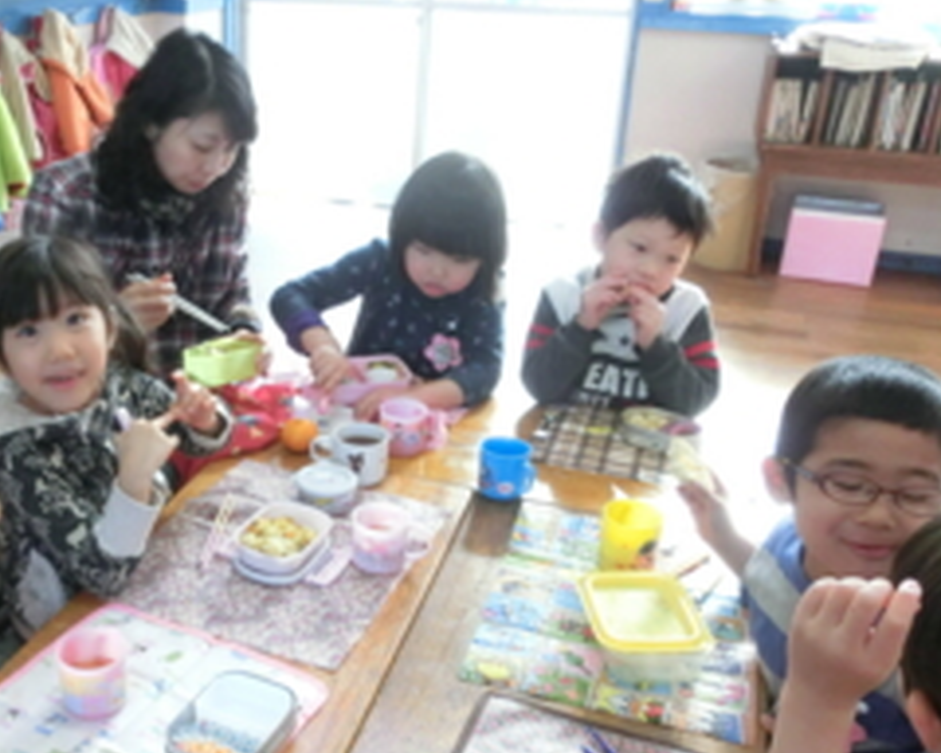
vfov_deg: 38.1
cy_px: 431
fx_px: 1086
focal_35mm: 39
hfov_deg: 45.8
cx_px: 278
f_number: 3
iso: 500
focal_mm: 4.24
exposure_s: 1/250
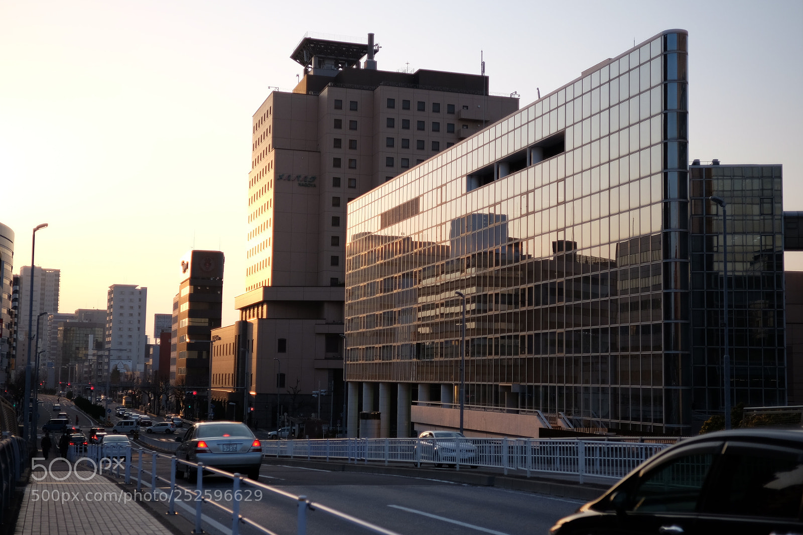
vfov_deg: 28.1
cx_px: 402
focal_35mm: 48
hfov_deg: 41.1
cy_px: 268
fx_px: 1070
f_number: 2
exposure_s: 1/2400
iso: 200
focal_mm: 32
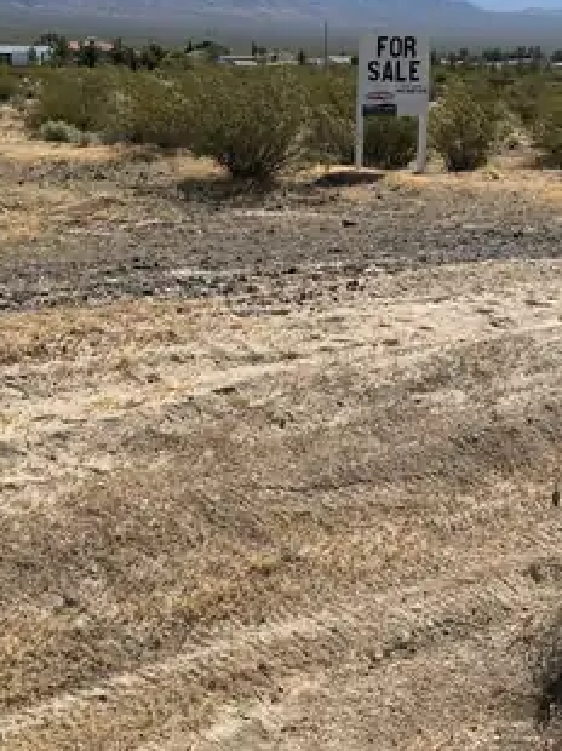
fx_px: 1344
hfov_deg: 23.6
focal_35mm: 62
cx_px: 228
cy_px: 269
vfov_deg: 31.0
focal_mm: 6.76
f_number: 1.78
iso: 64
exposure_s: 1/7143
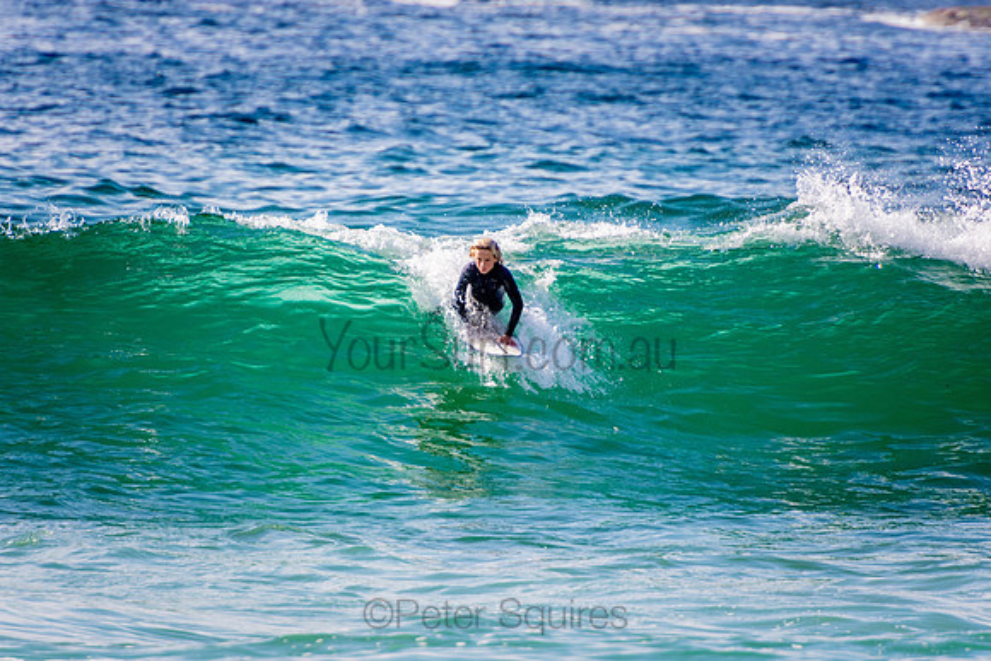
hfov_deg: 3.4
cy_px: 330
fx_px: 16520
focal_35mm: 600
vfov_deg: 2.3
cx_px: 496
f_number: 5.6
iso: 400
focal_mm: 400
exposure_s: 1/2000
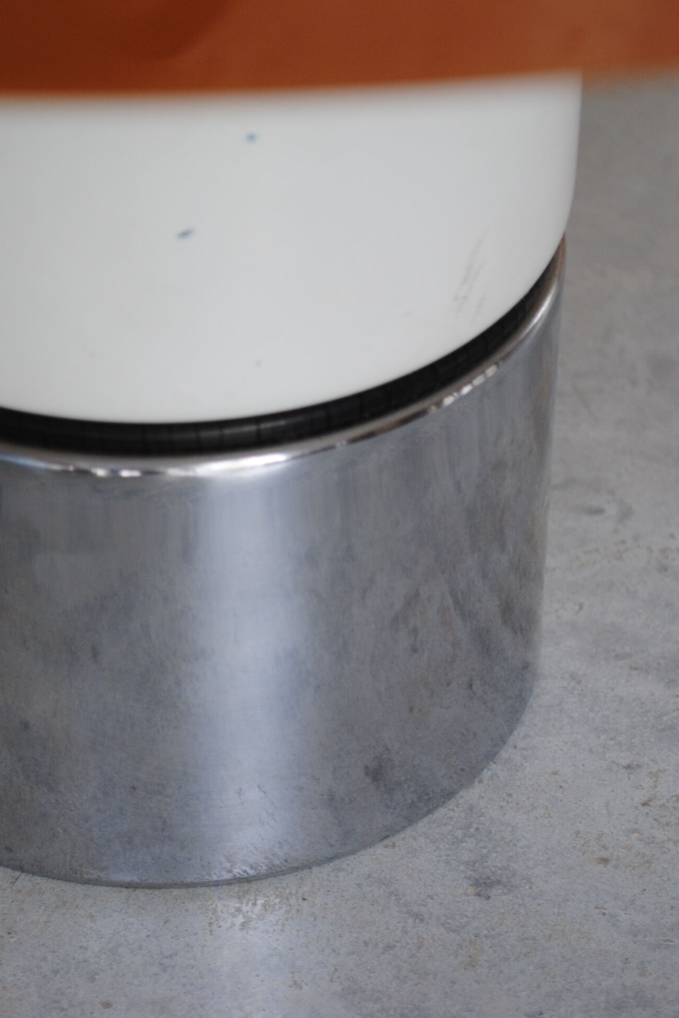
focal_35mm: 124
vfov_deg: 16.6
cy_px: 511
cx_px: 196
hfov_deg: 11.1
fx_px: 3501
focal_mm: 55
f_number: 5.6
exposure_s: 1/80
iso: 200
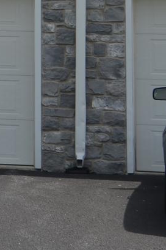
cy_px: -115
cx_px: -424
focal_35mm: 218
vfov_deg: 9.2
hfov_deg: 5.7
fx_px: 1507
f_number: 8
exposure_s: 1/250
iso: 100
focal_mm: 29
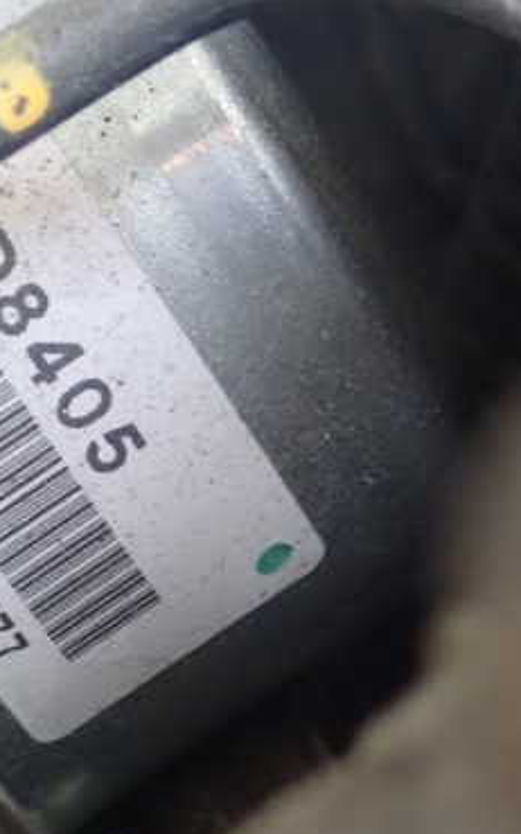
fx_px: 3319
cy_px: 415
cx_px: 129
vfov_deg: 14.3
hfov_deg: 9.0
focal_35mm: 146
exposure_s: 1/13
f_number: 4.5
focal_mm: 15.41
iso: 1600
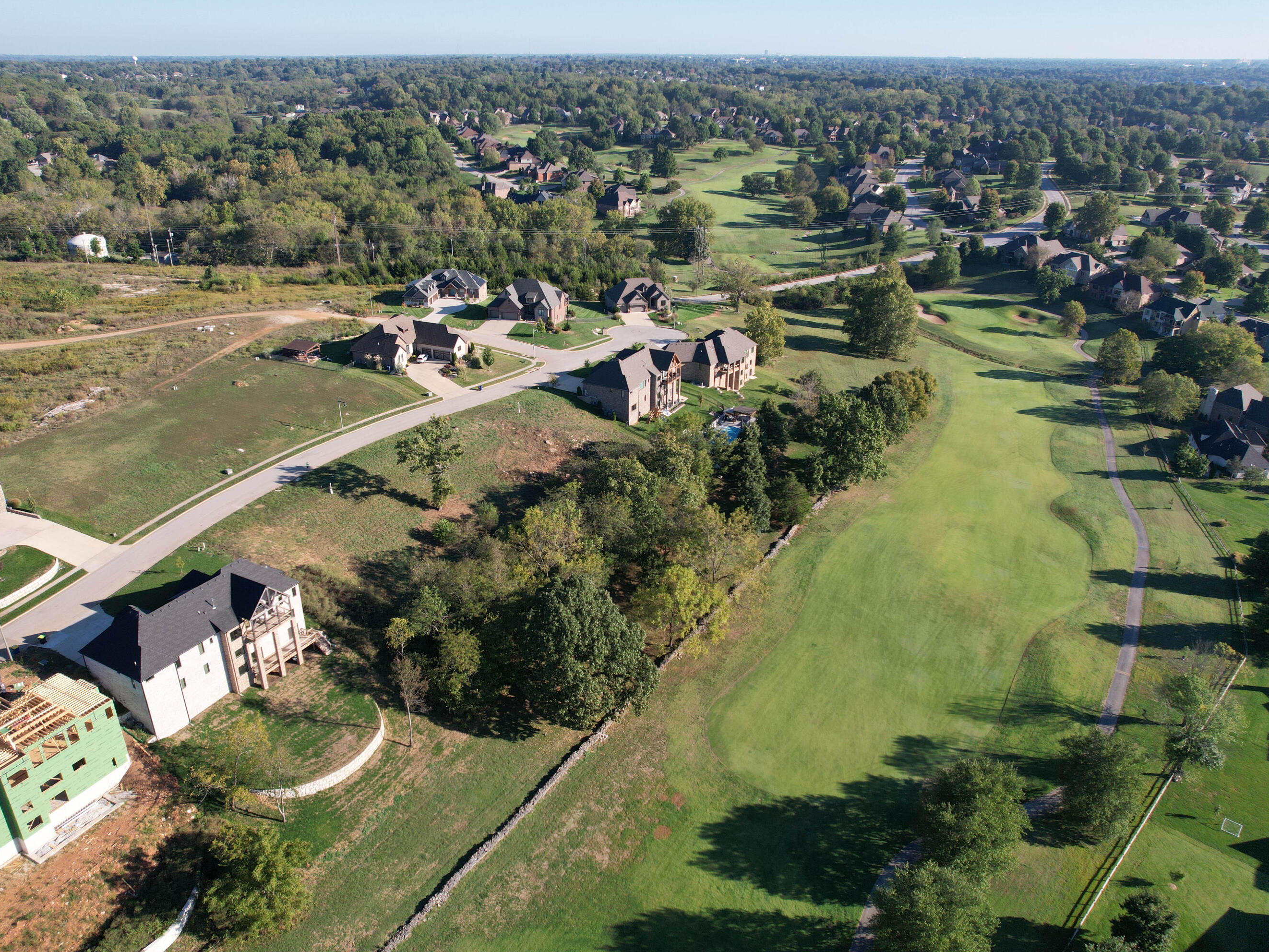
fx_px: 880
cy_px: 476
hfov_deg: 71.6
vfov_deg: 56.8
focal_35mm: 24
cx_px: 623
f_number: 2.8
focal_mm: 8.38
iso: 140
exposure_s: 1/1250
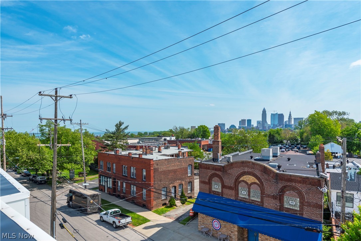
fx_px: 241
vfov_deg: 53.2
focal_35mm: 24
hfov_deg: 73.7
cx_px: 180
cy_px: 120
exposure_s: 1/640
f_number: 9
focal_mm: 24
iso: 200
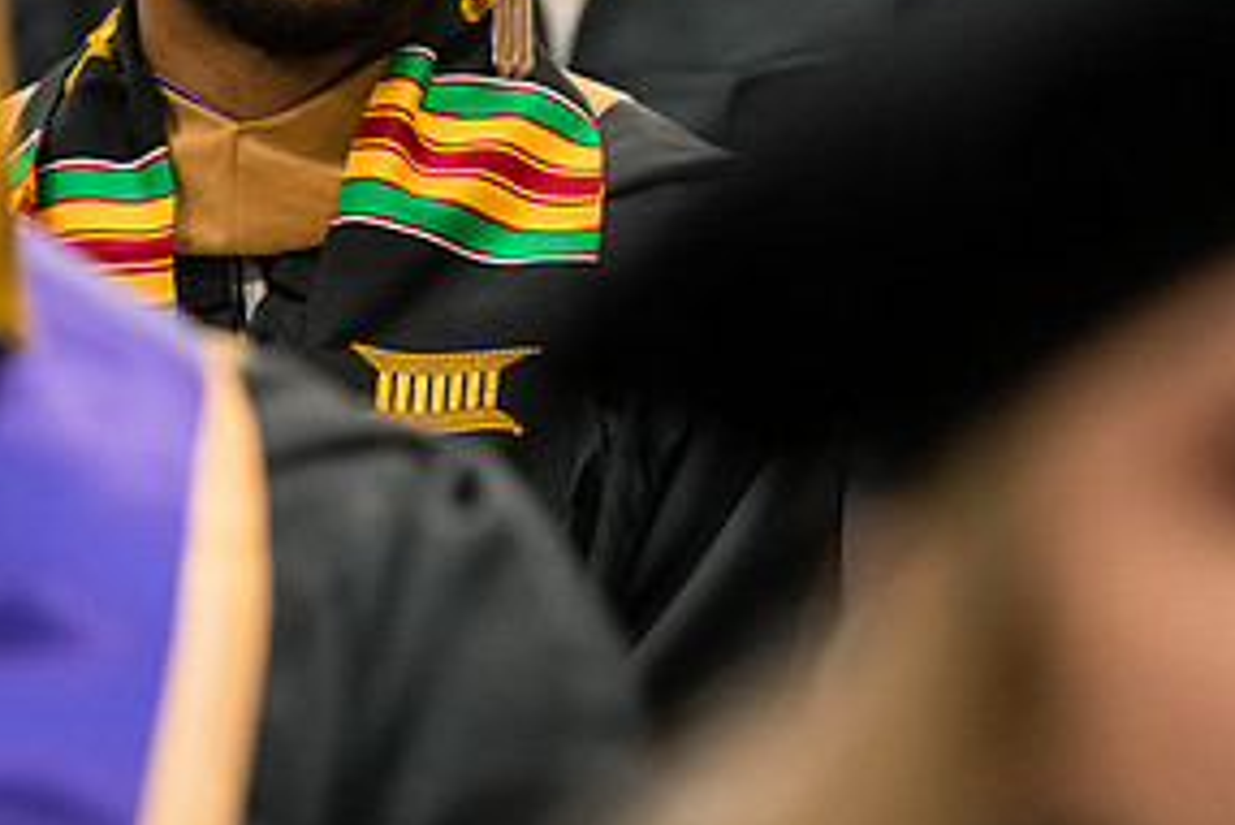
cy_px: 15
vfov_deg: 5.2
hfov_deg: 7.8
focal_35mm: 264
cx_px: 350
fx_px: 9061
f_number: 3.2
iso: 3200
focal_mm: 130
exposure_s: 1/200
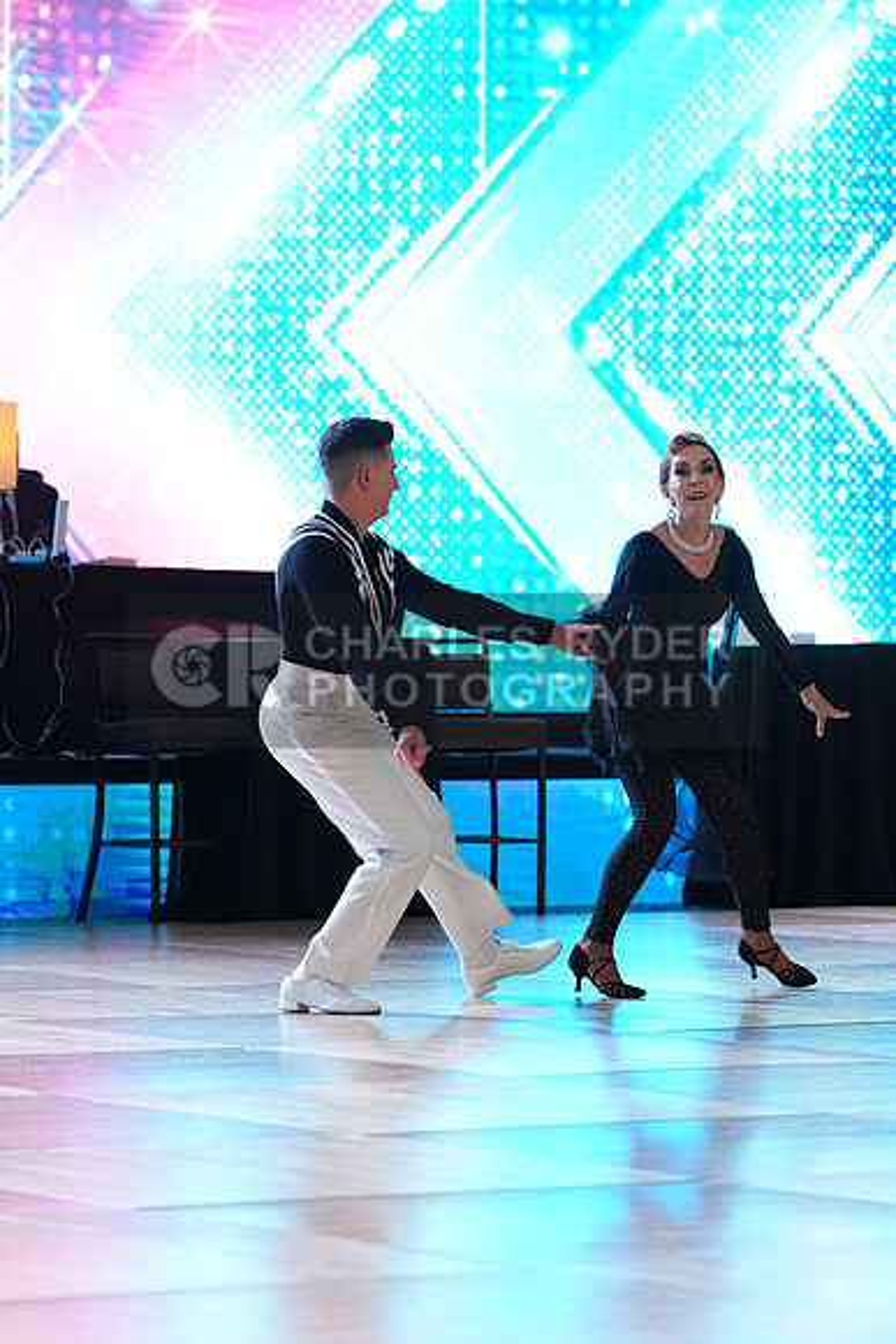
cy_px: 672
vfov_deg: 13.8
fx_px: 5559
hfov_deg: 9.2
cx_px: 448
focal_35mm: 149
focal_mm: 149
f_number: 4
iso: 2000
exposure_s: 1/400
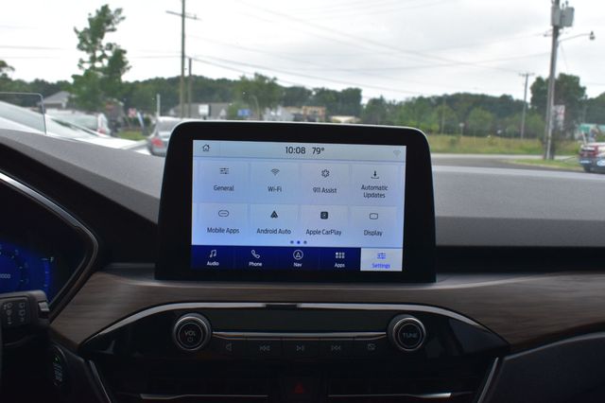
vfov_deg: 36.8
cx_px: 302
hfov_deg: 53.2
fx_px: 605
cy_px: 202
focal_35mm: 36
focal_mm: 24
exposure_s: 1/200
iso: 400
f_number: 10
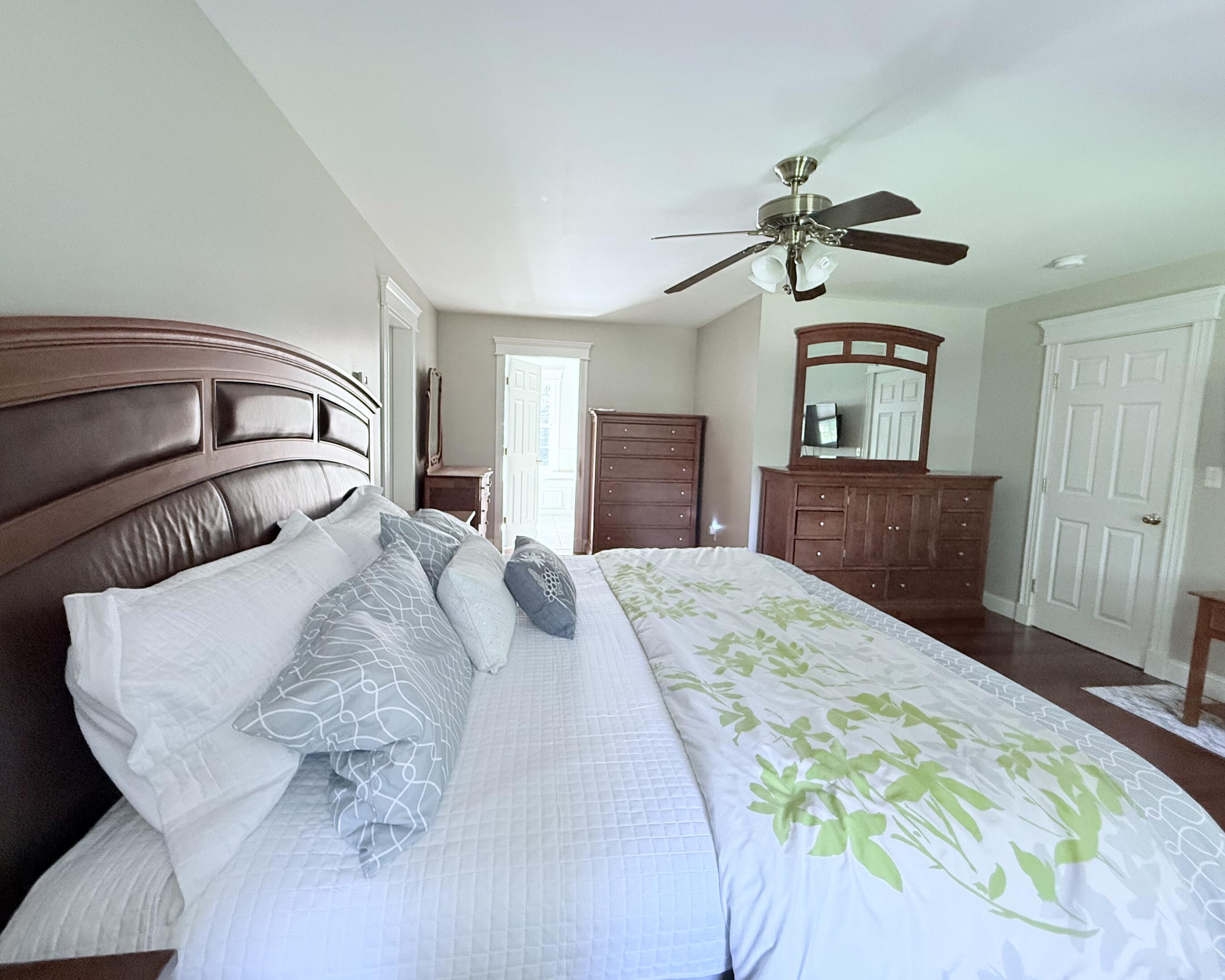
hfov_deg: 96.8
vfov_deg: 84.0
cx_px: 607
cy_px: 482
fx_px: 544
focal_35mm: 15
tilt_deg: -4.9
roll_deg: -2.4
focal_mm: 2.22
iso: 500
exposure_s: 1/60
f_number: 2.2
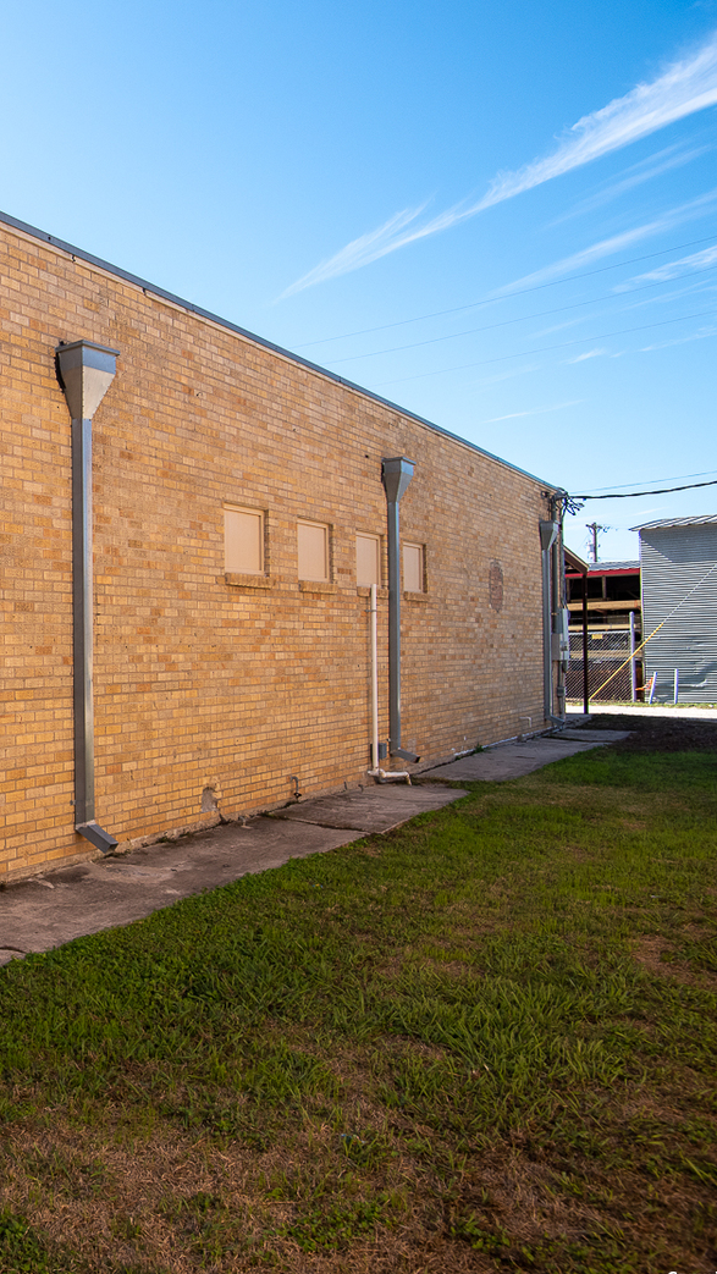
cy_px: 646
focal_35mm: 26
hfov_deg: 33.7
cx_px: -191
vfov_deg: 71.9
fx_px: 878
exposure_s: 1/800
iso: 400
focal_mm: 16
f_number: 6.3
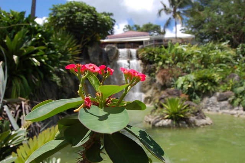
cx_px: 122
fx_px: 194
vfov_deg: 45.6
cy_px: 82
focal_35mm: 28
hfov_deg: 64.6
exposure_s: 1/320
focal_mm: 19
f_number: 9
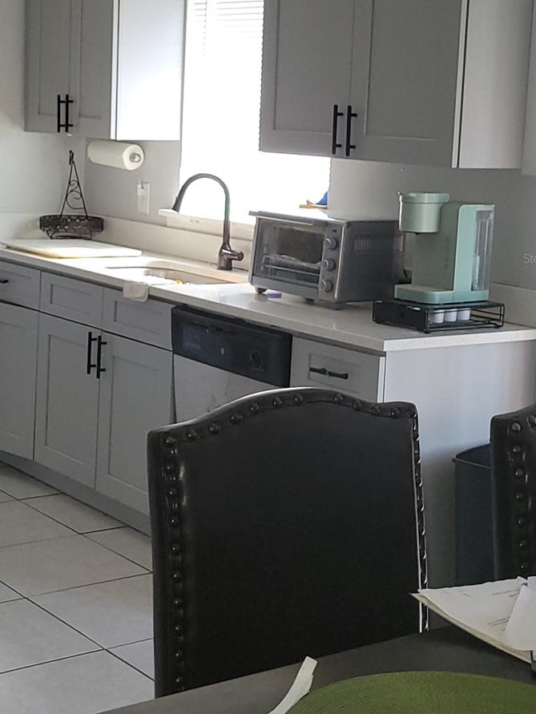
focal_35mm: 35
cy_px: 258
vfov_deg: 51.9
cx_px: 220
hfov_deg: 40.6
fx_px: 722
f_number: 1.8
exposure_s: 1/60
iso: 125
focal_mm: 5.4
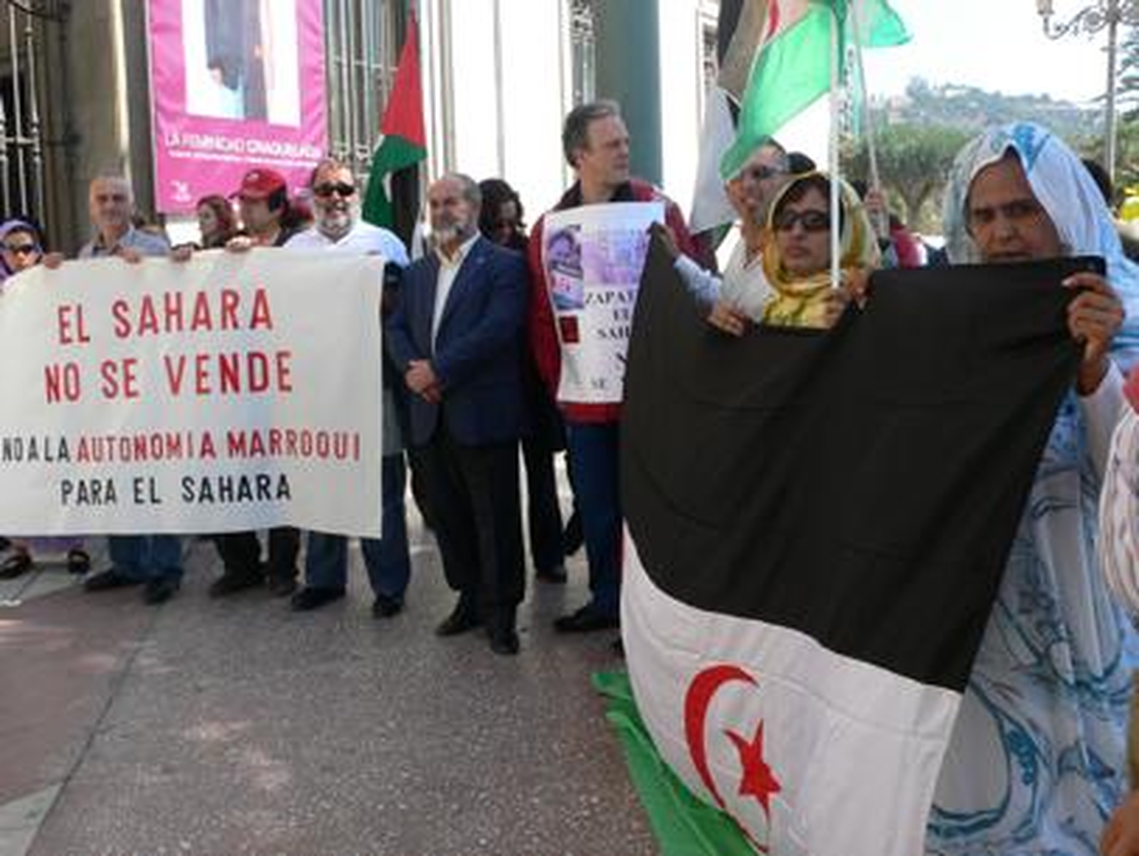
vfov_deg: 41.8
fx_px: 1119
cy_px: 428
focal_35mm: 34
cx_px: 570
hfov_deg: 53.9
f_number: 4
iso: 80
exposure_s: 1/160
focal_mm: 6.3
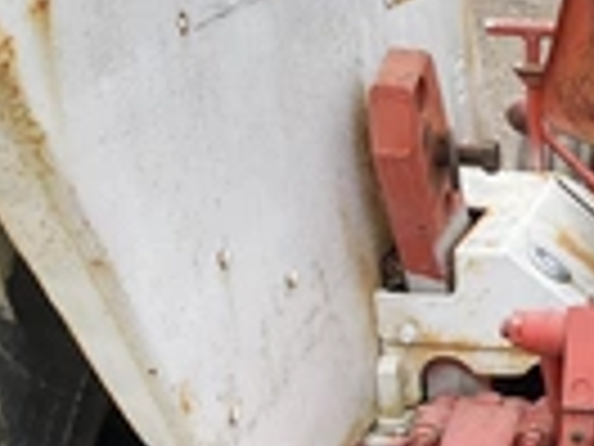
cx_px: 819
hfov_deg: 20.0
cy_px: 387
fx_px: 1510
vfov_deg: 16.6
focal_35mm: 88
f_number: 1.8
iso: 25
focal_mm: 3
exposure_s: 1/574
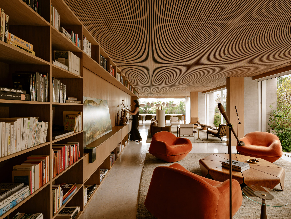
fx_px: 168
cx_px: 146
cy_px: 110
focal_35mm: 20
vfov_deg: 66.0
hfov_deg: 81.7
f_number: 10
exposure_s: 1/1.67
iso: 200
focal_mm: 24.8
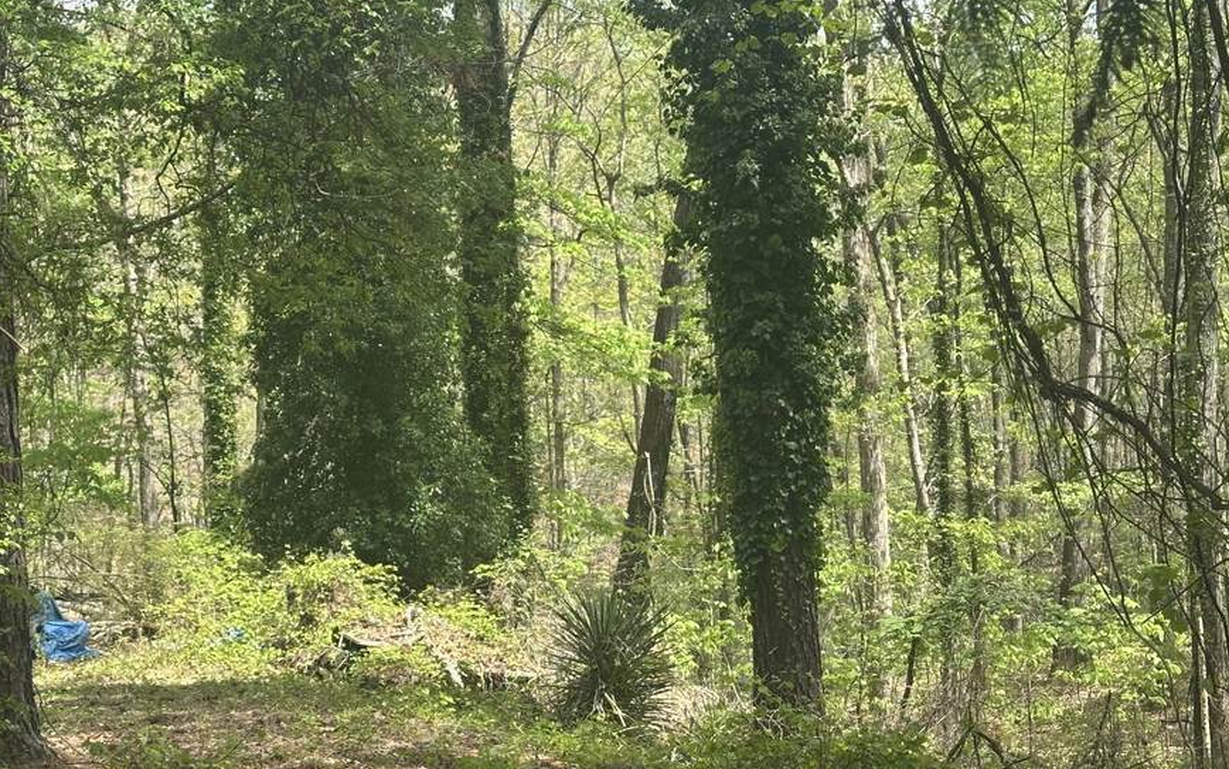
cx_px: 418
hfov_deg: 27.3
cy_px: 304
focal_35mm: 75
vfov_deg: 17.4
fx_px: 2513
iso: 64
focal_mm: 6.86
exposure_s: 1/1145
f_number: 1.78
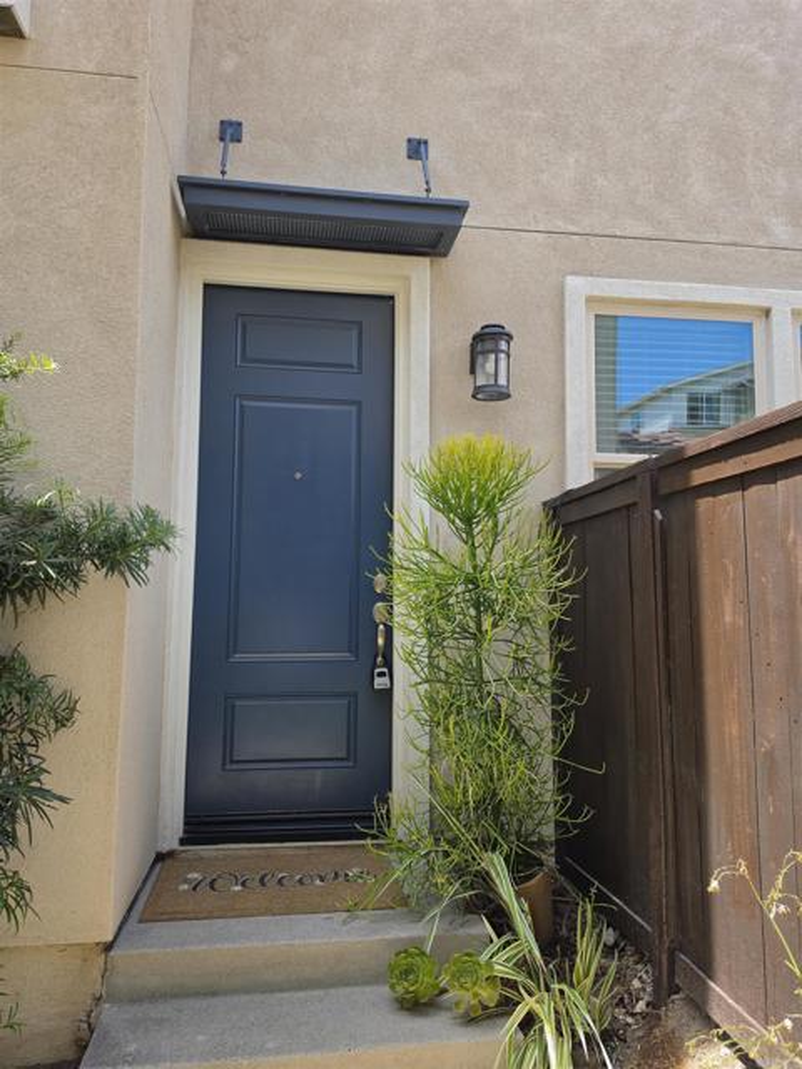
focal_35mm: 23
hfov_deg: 58.9
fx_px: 710
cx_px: 401
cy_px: 534
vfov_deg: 73.9
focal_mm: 6.5
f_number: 1.4
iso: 20
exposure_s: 1/359
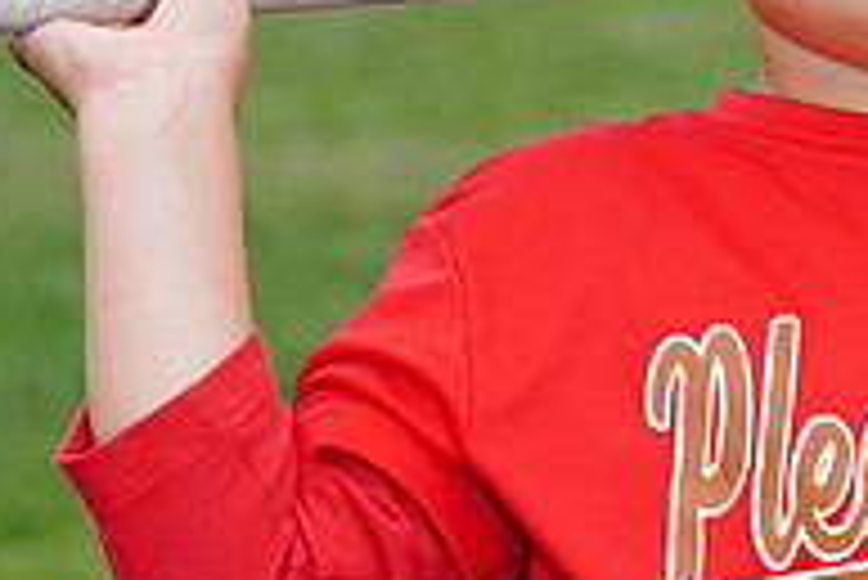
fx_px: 13512
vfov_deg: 2.5
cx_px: 989
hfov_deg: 3.7
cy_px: -178
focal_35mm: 560
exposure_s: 1/250
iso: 200
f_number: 9
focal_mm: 186
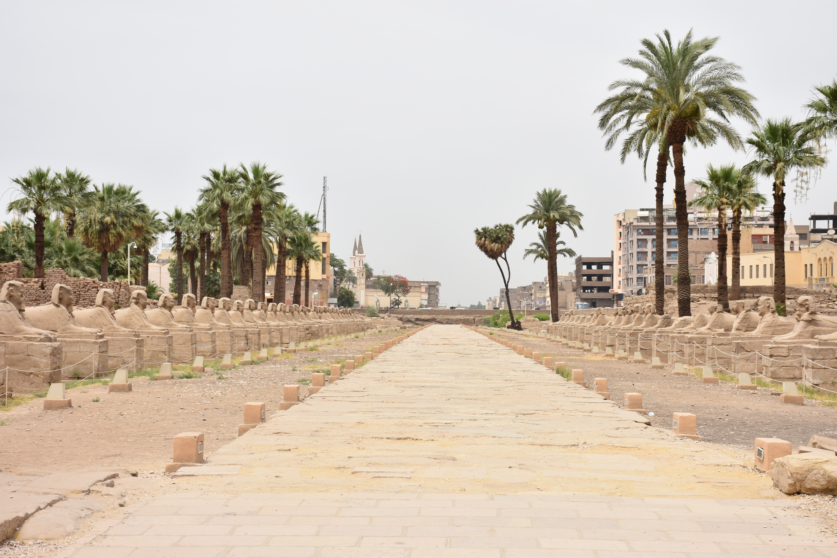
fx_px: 1465
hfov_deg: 31.9
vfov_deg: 21.6
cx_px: 418
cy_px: 279
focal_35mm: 63
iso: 140
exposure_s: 1/500
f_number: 8
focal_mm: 42
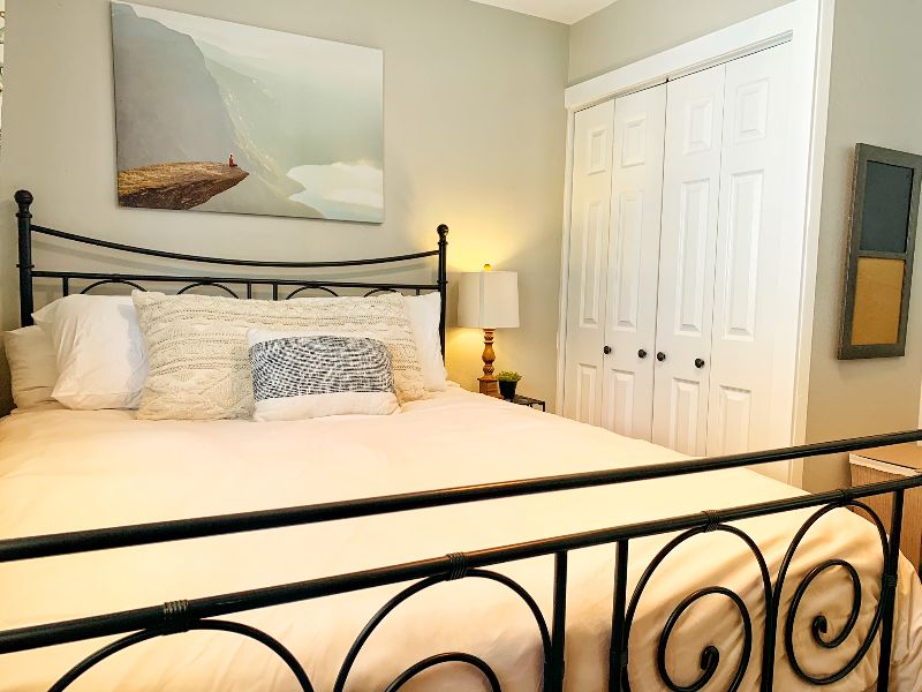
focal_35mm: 26
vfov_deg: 53.1
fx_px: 693
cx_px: 461
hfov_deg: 67.3
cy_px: 346
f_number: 1.8
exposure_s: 1/120
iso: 80
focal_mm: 4.25
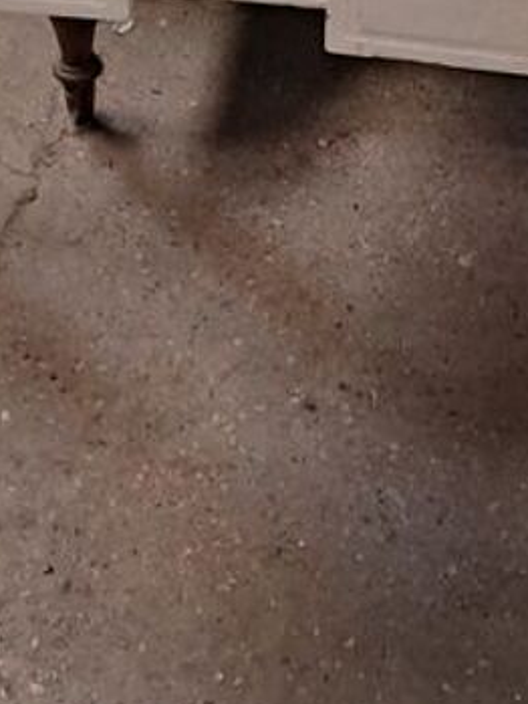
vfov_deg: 18.5
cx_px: 324
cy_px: -21
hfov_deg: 14.4
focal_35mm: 103
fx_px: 2093
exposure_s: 1/50
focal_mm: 4
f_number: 1.8
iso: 125
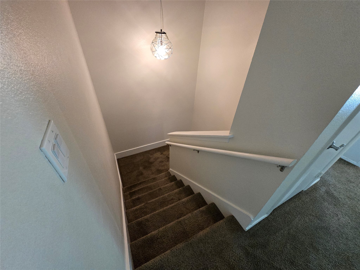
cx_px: 180
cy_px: 135
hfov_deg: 106.2
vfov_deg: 89.9
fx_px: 135
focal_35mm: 13
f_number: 2.2
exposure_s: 1/60
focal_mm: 2.2
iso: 800
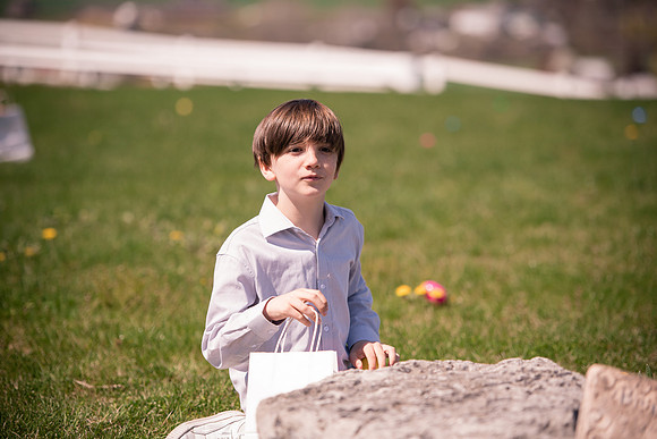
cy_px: 220
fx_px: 2555
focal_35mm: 140
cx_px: 328
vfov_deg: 9.8
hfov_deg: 14.7
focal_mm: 140
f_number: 2.8
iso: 200
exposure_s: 1/2500
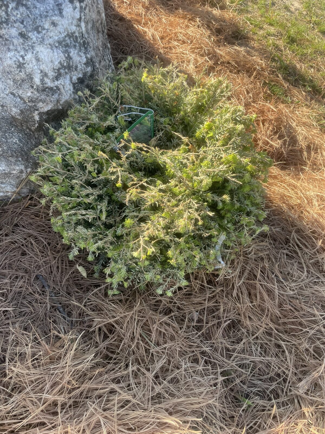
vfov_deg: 67.3
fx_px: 325
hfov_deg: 53.1
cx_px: 162
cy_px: 217
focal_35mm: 26
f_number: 1.6
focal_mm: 4.2
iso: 32
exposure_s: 1/609
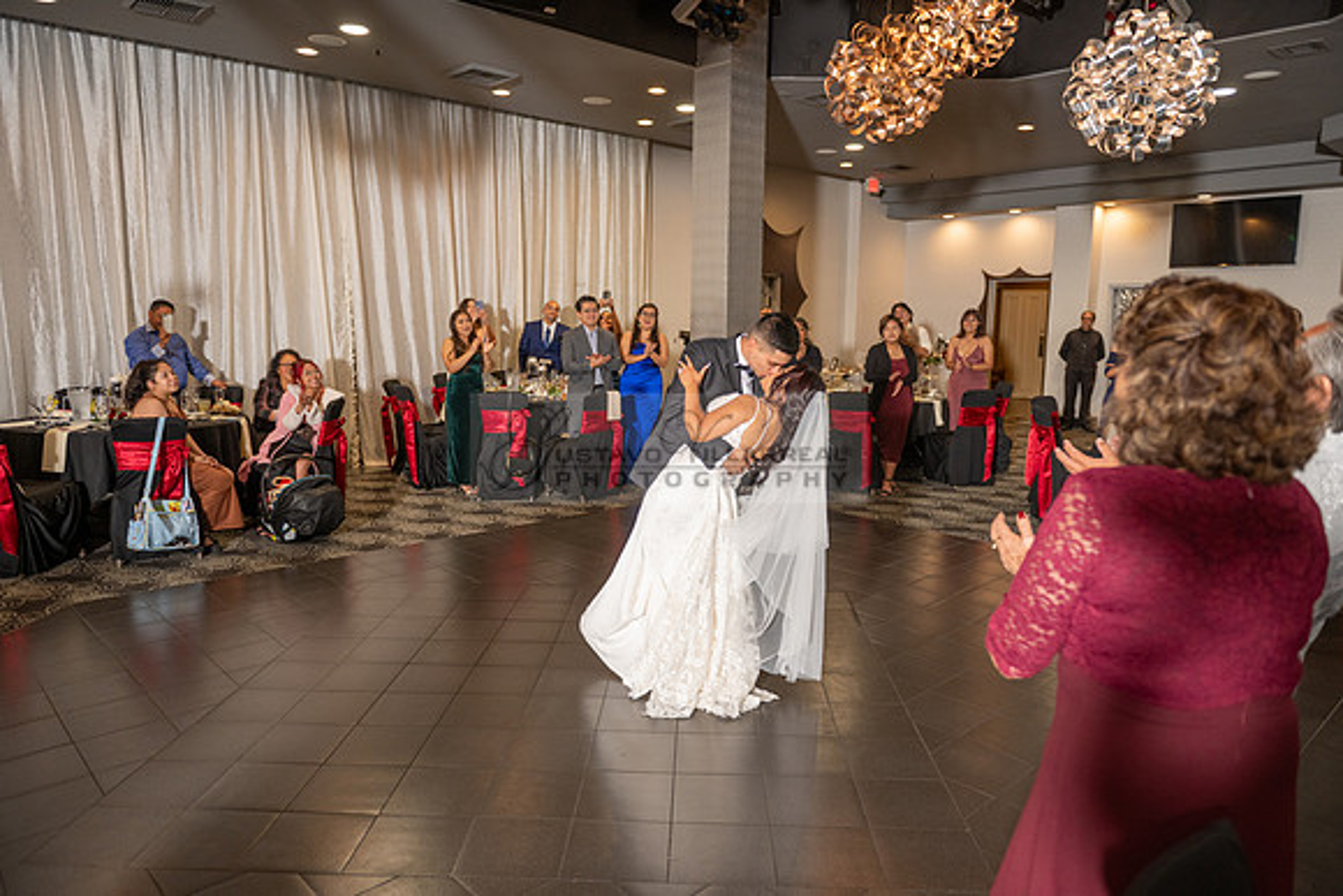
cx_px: 672
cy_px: 448
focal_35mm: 24
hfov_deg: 73.7
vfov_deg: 53.2
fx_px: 896
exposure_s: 1/200
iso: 800
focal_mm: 24
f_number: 3.2
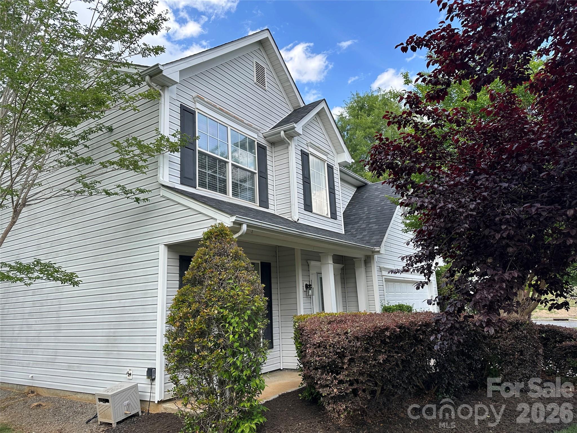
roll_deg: +2.5
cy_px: 216
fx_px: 400
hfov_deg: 71.6
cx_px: 288
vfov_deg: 56.8
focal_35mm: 24
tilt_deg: +11.4
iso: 80
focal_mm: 6.86
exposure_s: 1/1095
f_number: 1.78
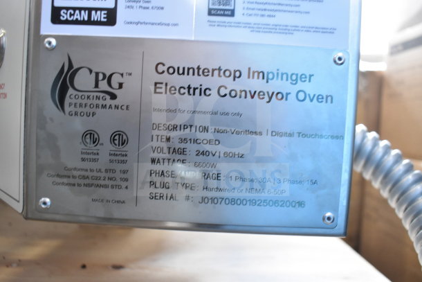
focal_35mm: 30
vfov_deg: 43.6
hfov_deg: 61.9
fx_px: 352
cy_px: 141
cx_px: 211
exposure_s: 1/30
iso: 1600
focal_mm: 20
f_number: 3.8
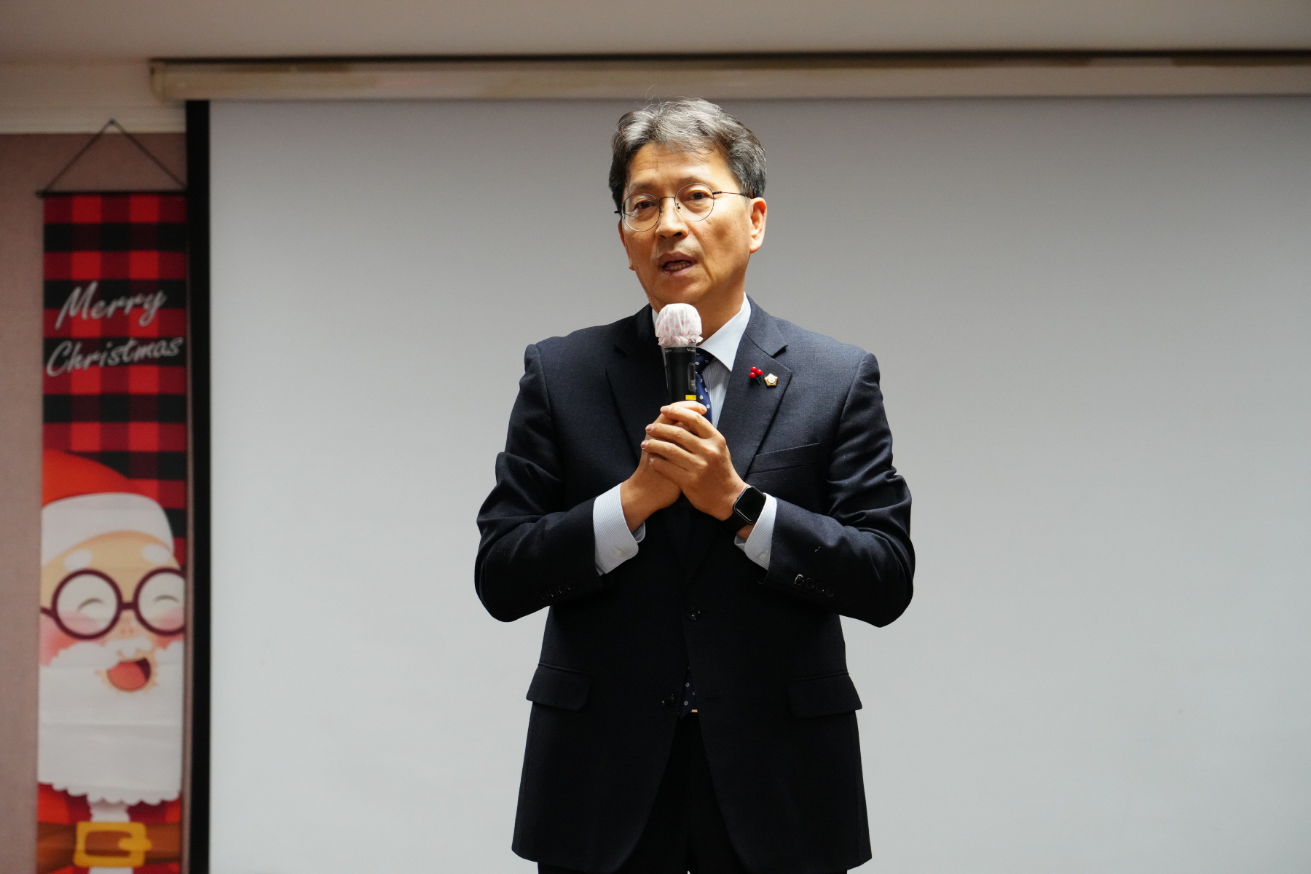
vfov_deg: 13.0
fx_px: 3823
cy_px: 437
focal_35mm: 105
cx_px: 656
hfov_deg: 19.5
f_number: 5
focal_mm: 105
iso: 5000
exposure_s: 1/250
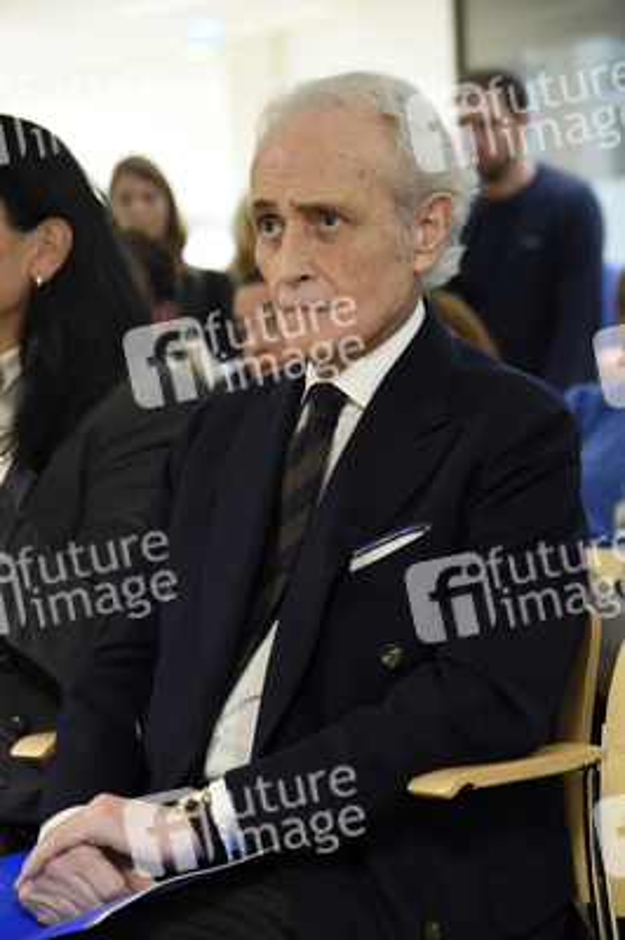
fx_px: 3130
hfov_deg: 11.4
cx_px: 312
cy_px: 470
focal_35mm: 120
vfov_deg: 17.1
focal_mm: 120
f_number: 5.6
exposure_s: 1/160
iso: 4000
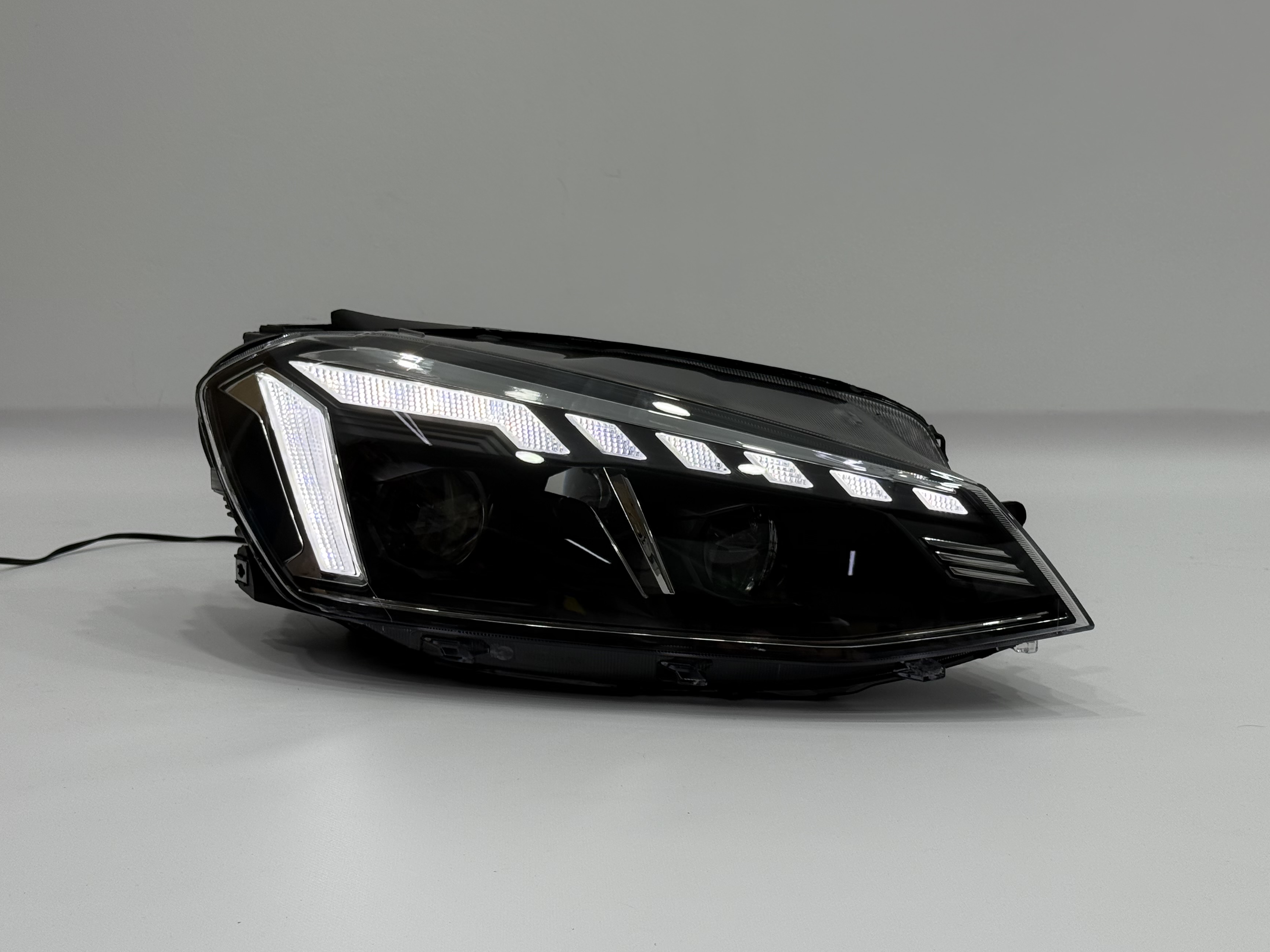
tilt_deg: -9.1
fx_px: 2055
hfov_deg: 34.3
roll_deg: -0.4
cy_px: 477
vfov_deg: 26.1
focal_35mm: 56
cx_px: 617
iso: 64
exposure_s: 1/429
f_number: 1.78
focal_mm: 6.76
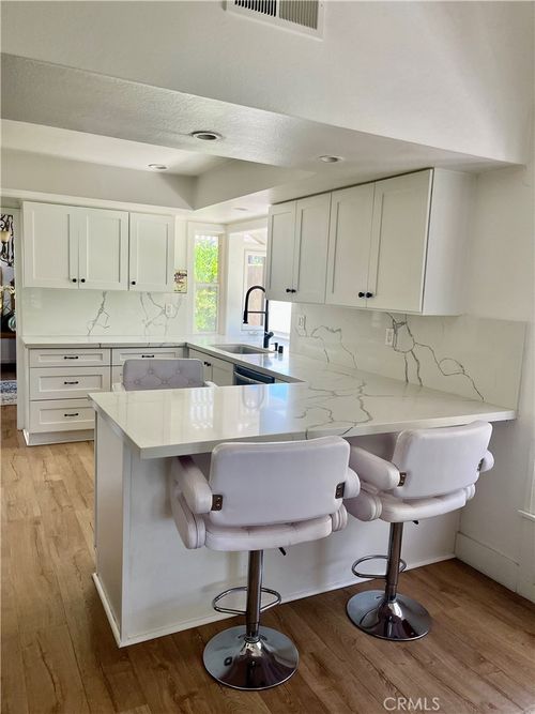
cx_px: 268
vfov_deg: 67.3
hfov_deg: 53.0
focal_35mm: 26
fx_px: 536
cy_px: 357
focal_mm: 5.1
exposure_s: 1/122
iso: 80
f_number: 1.6
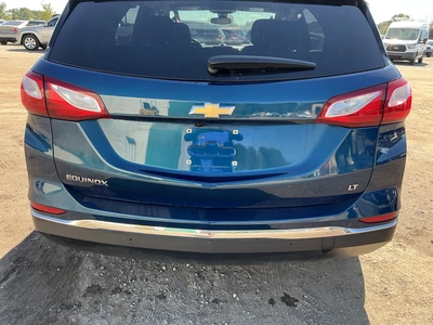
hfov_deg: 63.4
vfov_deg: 49.7
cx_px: 216
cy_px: 162
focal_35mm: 28
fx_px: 350
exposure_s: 1/172
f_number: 1.8
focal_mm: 3
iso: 25
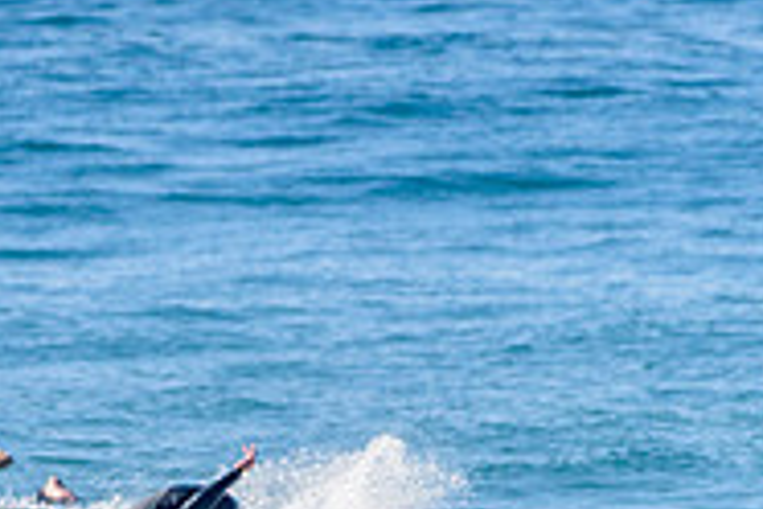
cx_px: 241
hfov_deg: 1.1
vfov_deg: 0.7
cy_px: 548
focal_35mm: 1912
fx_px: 40521
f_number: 5.6
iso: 640
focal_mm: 500
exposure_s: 1/8000
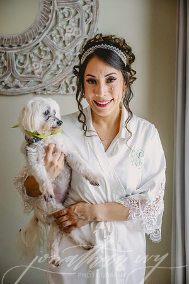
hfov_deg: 26.0
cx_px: 94
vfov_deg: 38.2
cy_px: 142
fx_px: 409
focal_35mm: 52
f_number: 2.8
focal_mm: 52
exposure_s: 1/640
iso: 3200
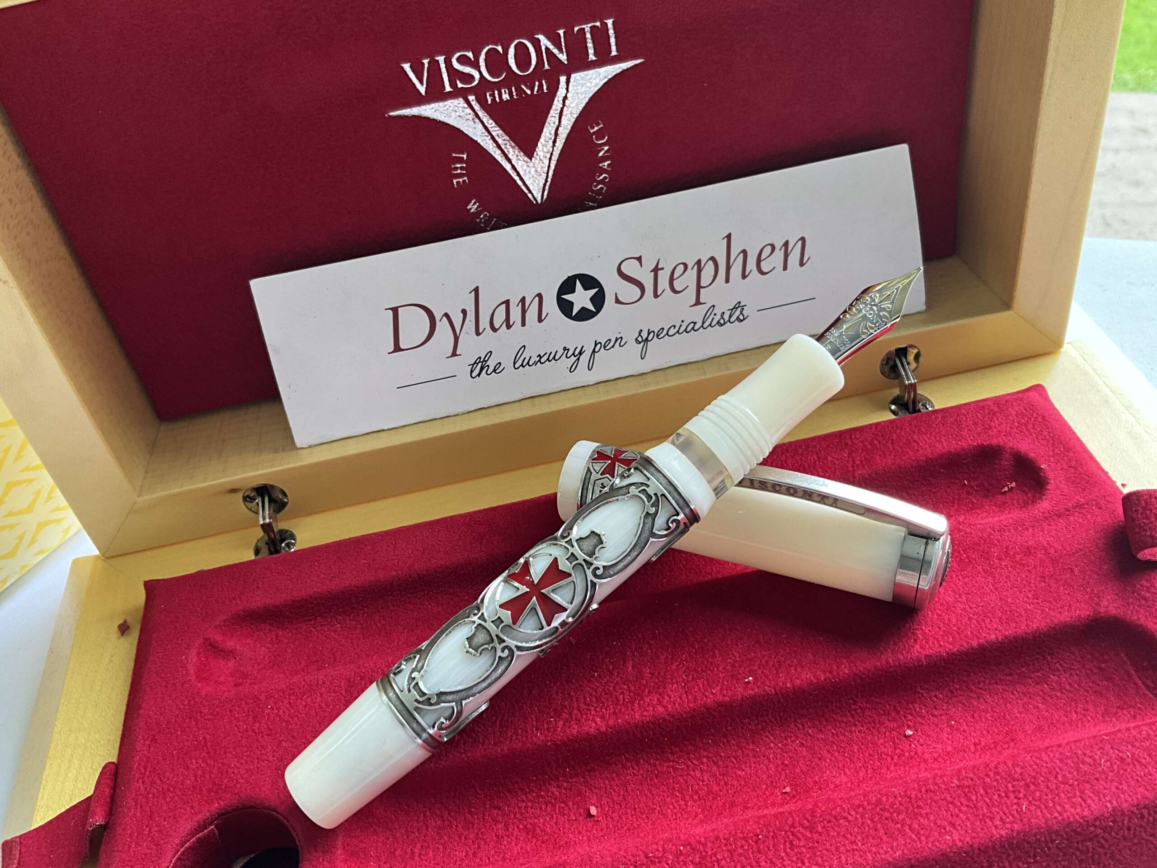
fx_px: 969
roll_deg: +9.4
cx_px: 578
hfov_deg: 61.7
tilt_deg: -44.3
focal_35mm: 29
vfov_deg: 48.2
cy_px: 434
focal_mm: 3
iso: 64
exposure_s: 1/114
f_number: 1.8
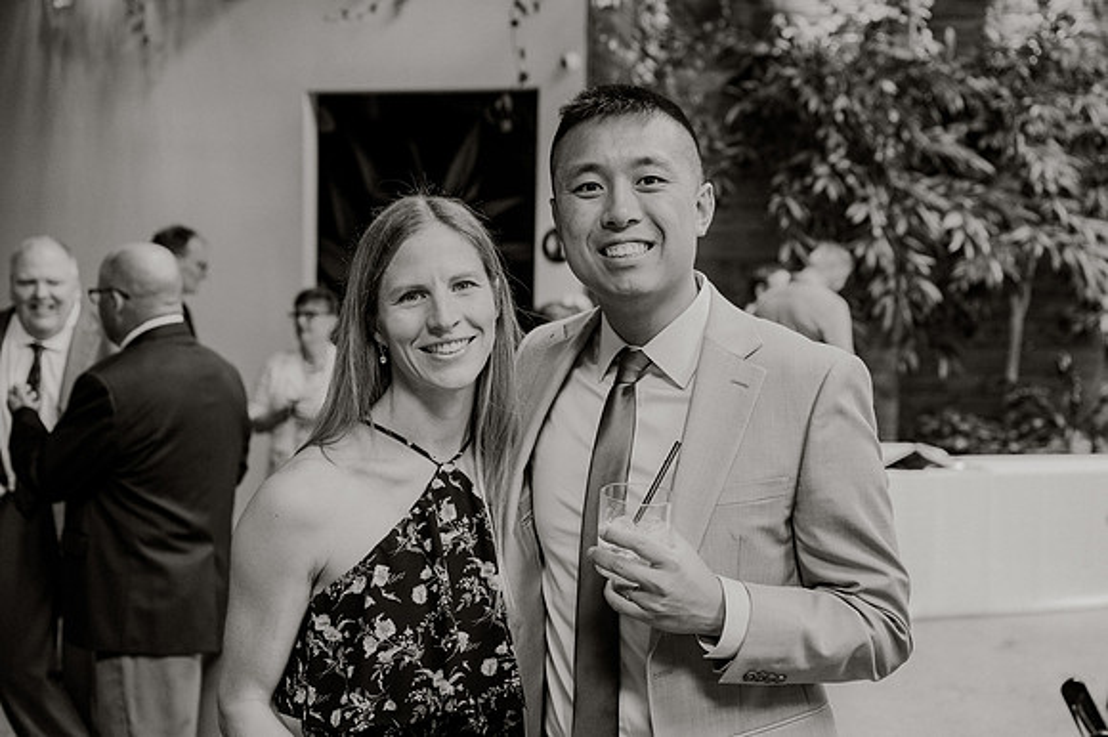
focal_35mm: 46
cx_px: 603
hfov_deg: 42.5
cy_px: 397
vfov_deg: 29.0
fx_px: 1425
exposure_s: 1/200
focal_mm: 42
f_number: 3.5
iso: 1250
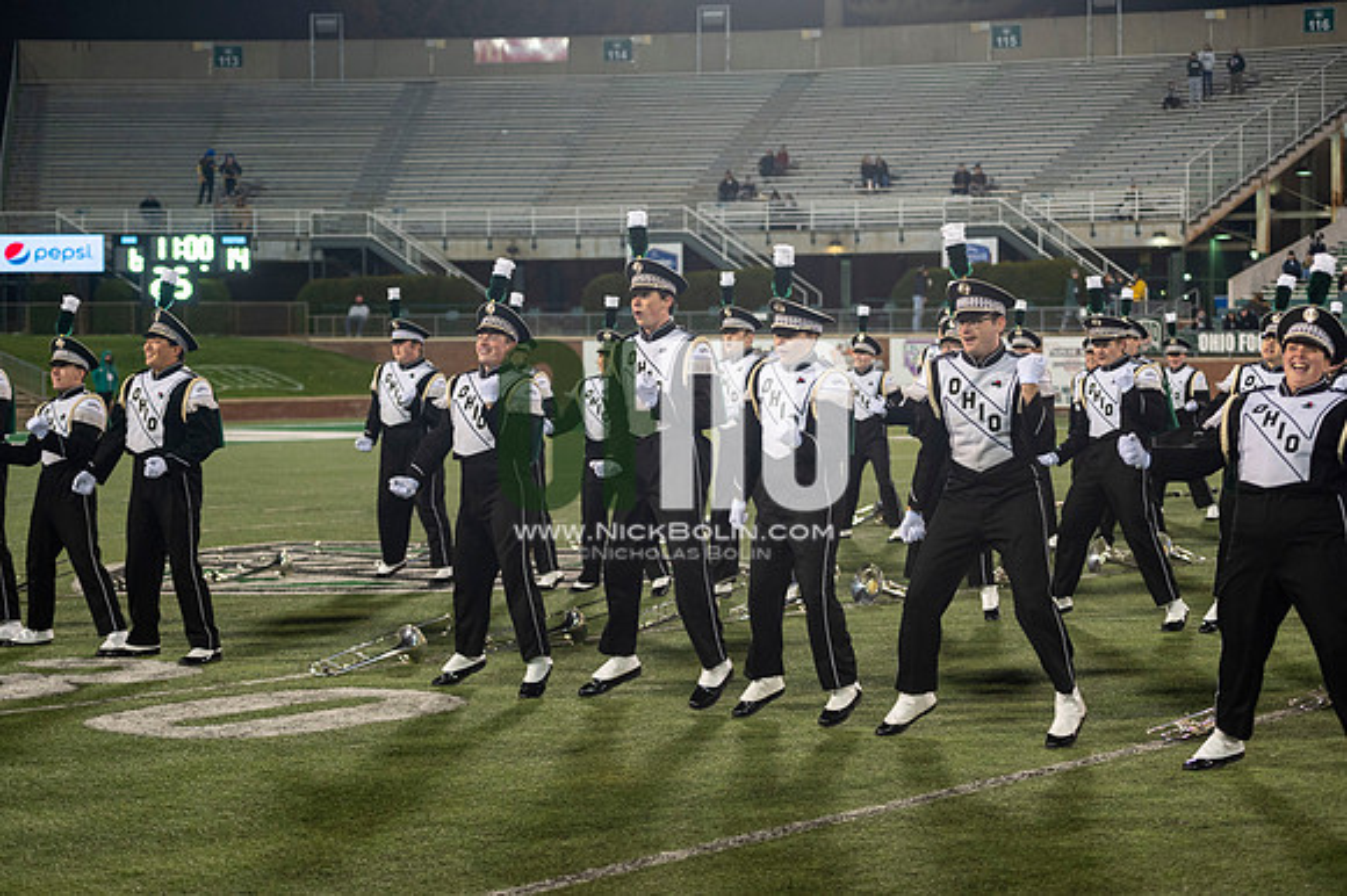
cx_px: 674
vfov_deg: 19.4
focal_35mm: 70
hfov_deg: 28.9
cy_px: 448
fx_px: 2618
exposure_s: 1/500
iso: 1000
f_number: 2.8
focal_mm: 70
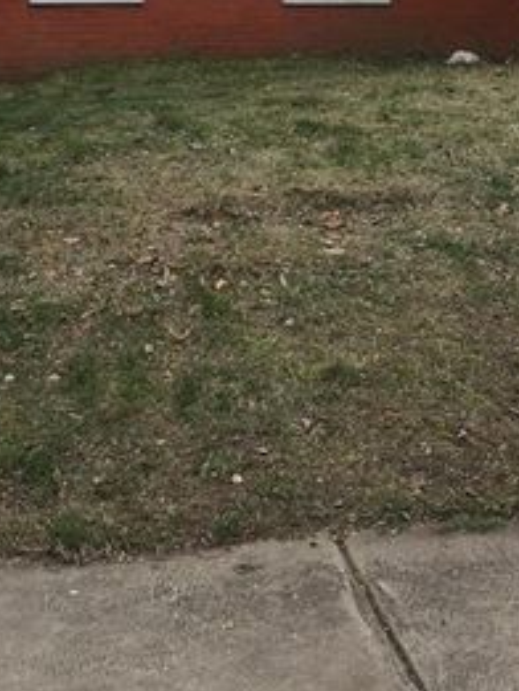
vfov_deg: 25.3
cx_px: 238
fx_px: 1478
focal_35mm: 74
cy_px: 33
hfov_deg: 19.9
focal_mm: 4.15
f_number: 2.2
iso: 32
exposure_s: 1/694
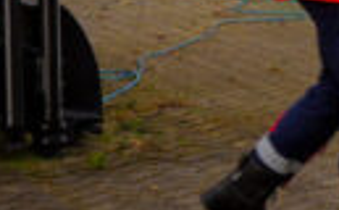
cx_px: 888
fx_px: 1844
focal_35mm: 200
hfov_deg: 9.1
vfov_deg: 6.4
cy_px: -116
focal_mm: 24
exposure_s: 1/100
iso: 100
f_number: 6.3
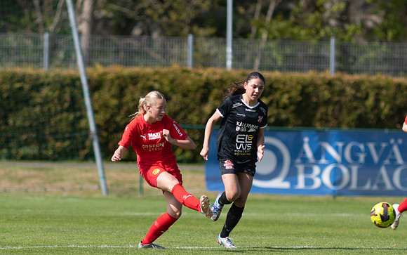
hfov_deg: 2.8
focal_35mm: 760
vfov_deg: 1.7
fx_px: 8437
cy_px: 169
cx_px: 154
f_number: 3.2
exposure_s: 1/2000
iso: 100
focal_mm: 300
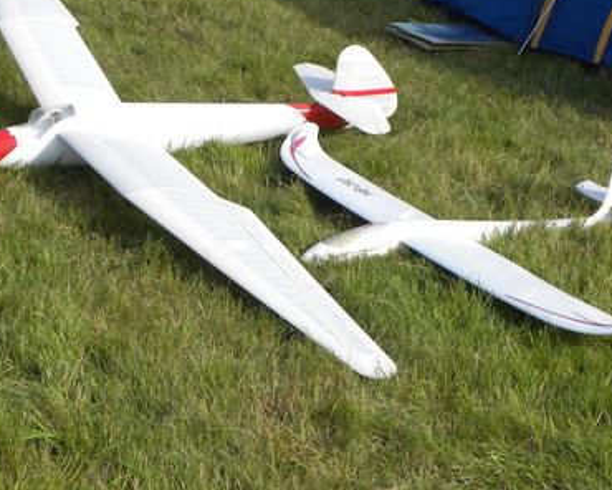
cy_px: 260
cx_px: 280
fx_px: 1757
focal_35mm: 97
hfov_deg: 19.8
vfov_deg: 15.9
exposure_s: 1/269
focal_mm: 8.2
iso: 64
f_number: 5
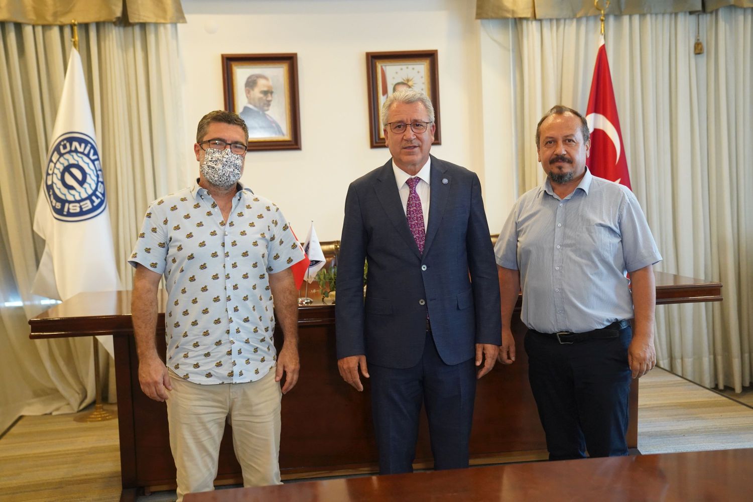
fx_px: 899
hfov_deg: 45.4
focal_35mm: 43
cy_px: 251
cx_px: 376
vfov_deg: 31.2
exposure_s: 1/200
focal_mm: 43
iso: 5000
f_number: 3.5
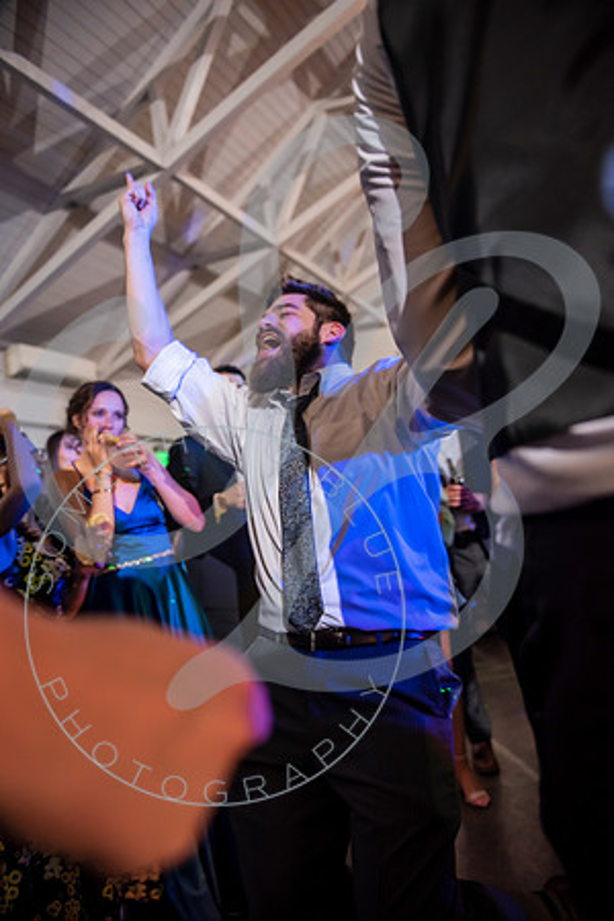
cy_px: 460
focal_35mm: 24
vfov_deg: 73.7
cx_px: 307
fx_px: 614
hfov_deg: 53.1
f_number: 2.8
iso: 1000
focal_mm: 24
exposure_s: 1/125
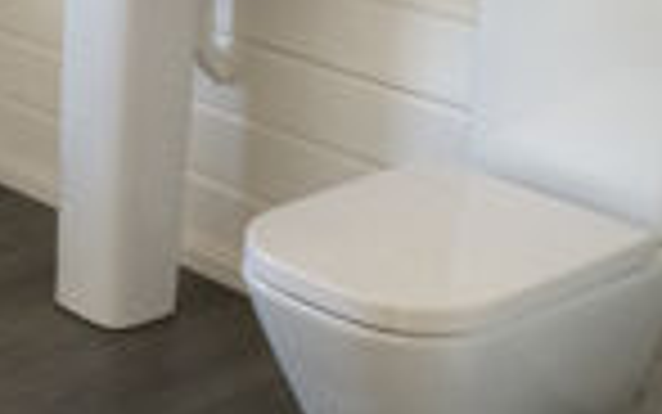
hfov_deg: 18.5
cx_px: -81
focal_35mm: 108
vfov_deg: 12.1
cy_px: 83
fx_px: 1949
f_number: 2.2
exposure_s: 1/30
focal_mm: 4.12
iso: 80
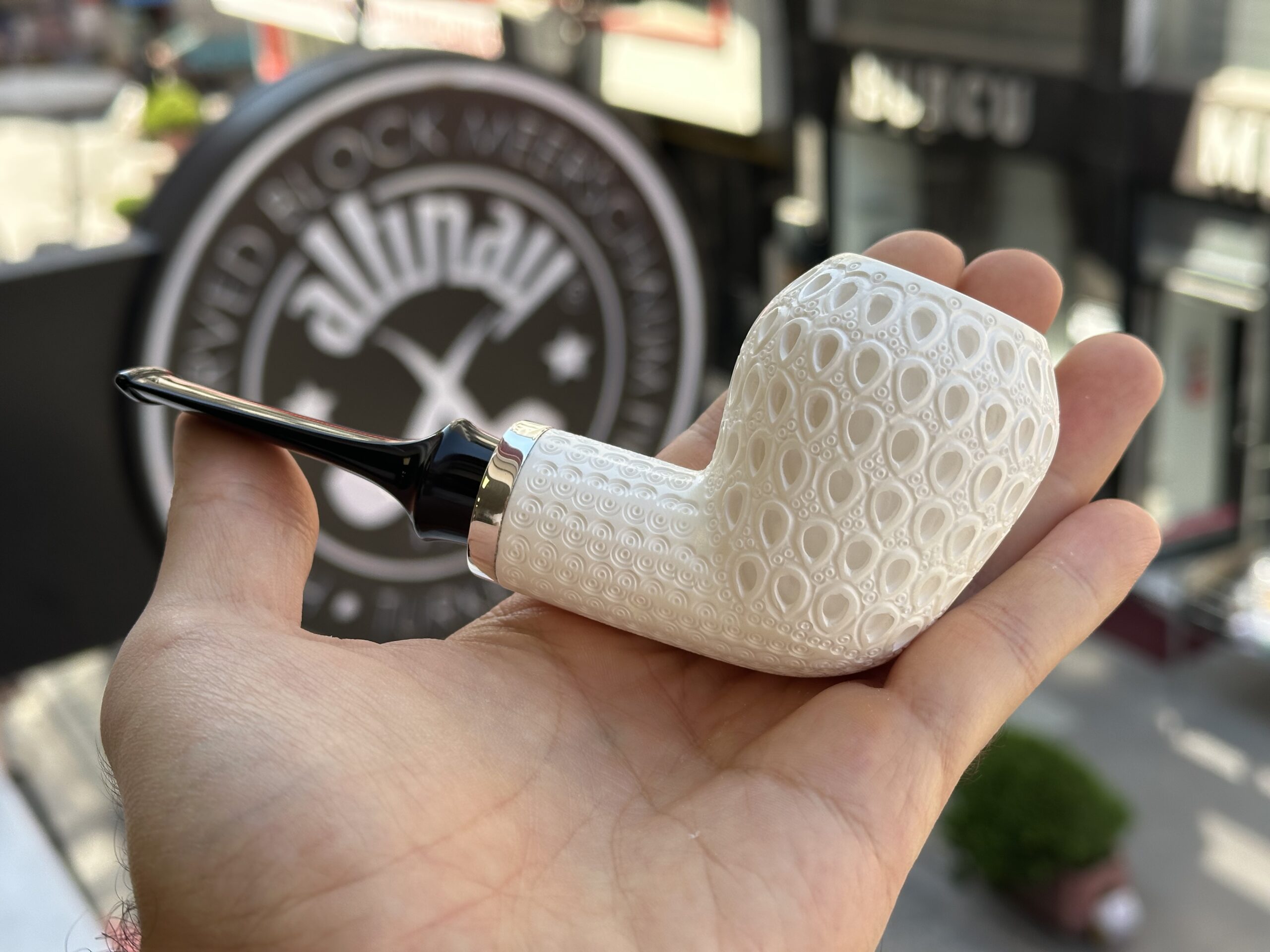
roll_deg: +3.4
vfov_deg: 30.3
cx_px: 635
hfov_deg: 39.7
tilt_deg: -22.3
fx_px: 1761
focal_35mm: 48
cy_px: 476
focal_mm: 6.86
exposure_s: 1/681
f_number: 1.78
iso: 64
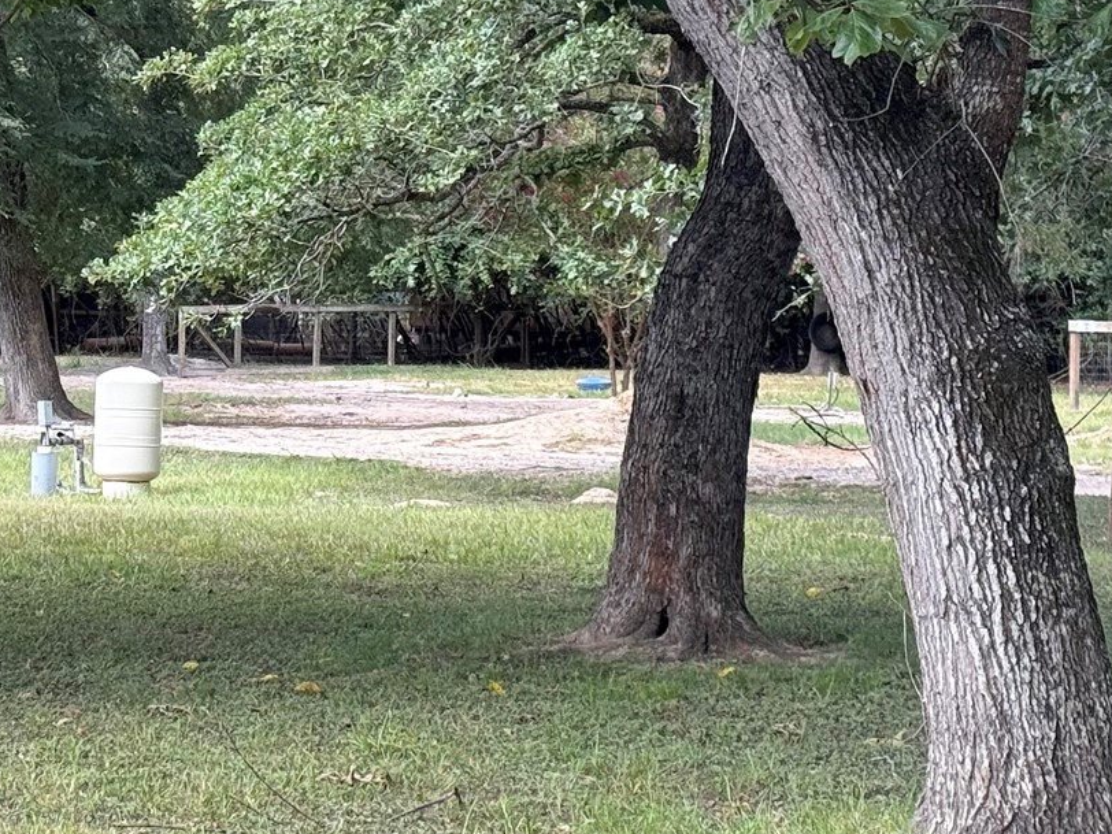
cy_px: 285
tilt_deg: +0.8
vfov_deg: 12.2
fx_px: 3887
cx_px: 212
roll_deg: -0.8
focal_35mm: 121
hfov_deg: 16.2
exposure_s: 1/534
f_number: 1.78
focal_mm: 6.76
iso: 100
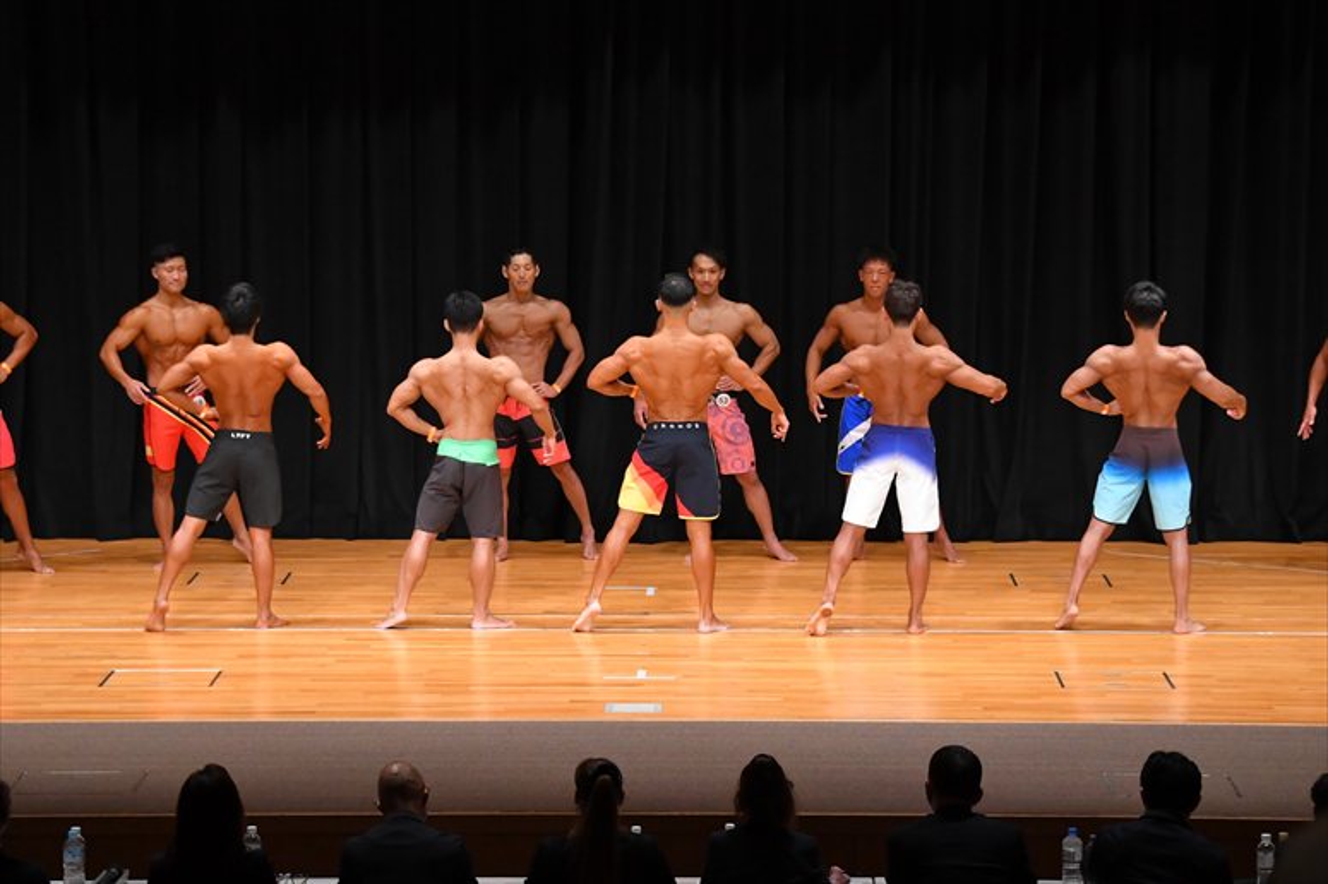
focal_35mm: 127
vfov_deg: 10.8
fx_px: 4683
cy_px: 442
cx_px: 664
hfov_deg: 16.1
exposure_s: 1/400
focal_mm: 85
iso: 4000
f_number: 5.6
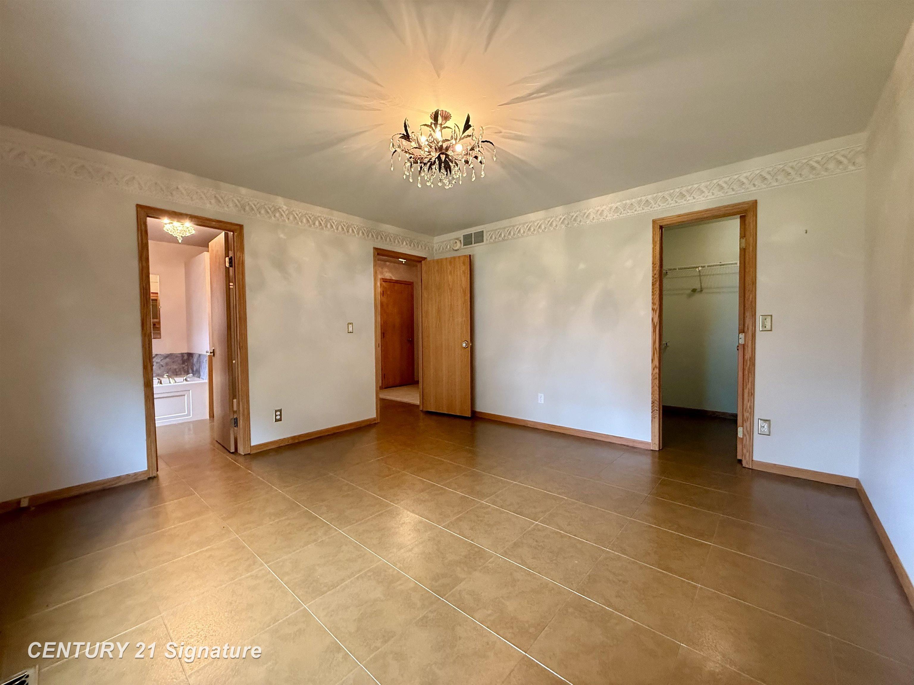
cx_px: 457
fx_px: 370
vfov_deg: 85.7
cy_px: 342
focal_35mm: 14
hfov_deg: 102.1
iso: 640
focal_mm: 2.22
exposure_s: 1/60
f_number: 2.2
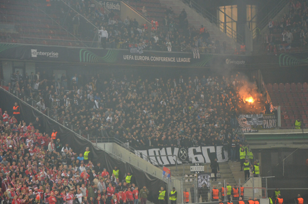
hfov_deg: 11.9
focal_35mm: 173
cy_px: 94
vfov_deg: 7.9
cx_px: 164
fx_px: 1474
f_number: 5.6
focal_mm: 105
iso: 1600
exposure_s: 1/125
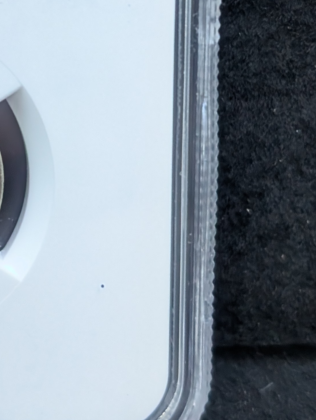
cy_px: 11
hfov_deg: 10.6
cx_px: -112
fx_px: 1663
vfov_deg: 14.2
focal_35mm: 137
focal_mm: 6.9
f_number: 1.68
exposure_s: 1/50.1
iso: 367
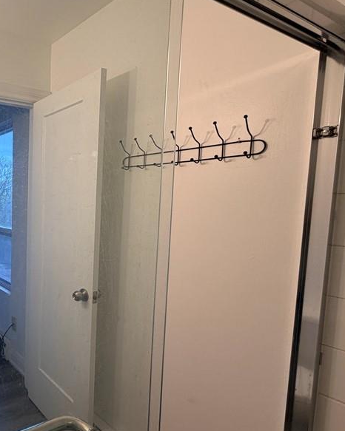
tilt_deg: -4.4
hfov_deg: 47.7
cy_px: 221
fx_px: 306
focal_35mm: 24
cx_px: -7
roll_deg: +0.3
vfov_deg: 70.3
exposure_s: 1/120
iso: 64
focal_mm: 2.22
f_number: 2.2
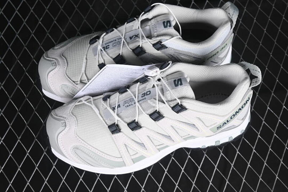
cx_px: 144
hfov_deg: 27.0
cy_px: 96
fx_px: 600
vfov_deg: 18.2
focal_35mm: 75
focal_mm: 50
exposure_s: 1/80
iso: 160
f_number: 7.1
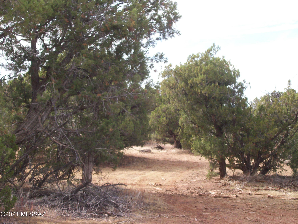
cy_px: 112
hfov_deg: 27.8
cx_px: 149
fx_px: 603
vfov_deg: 21.0
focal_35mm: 70
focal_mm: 11.6
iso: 80
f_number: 3.8
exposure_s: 1/337
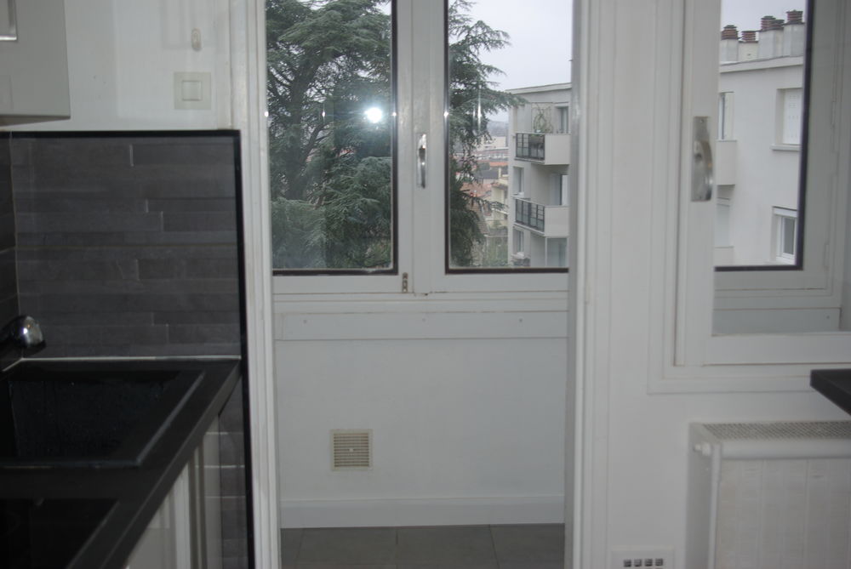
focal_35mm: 50
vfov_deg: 27.3
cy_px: 284
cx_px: 426
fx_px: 1171
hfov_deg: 39.9
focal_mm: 33
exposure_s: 1/45
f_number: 4
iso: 100
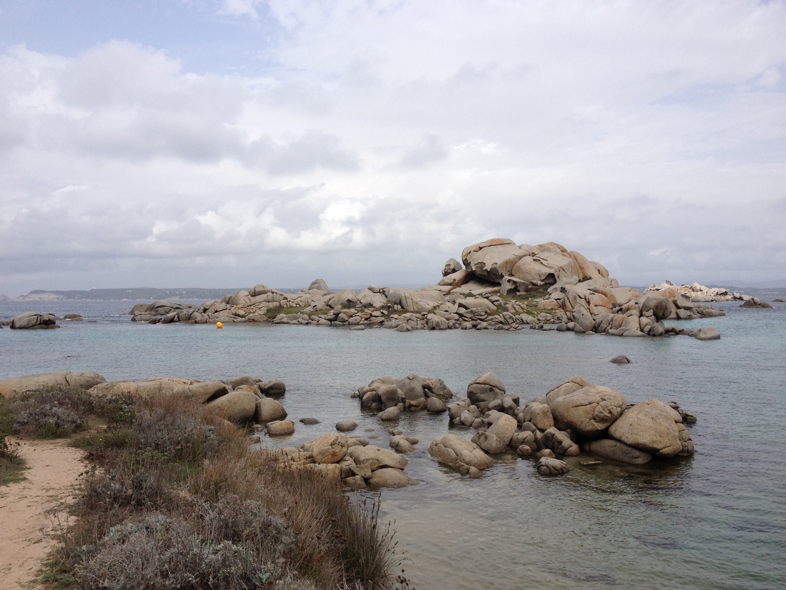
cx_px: 393
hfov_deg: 52.6
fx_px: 795
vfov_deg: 40.7
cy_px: 295
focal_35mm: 35
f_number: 2.4
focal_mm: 4.28
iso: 64
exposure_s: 1/1727
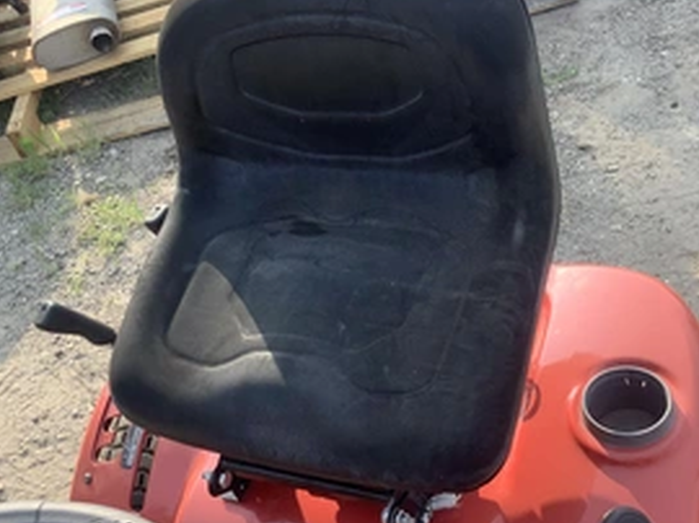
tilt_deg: -45.8
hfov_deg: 41.3
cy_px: 308
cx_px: 350
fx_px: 928
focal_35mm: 46
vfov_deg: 31.4
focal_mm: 3.3
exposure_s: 1/223
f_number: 2.4
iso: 25
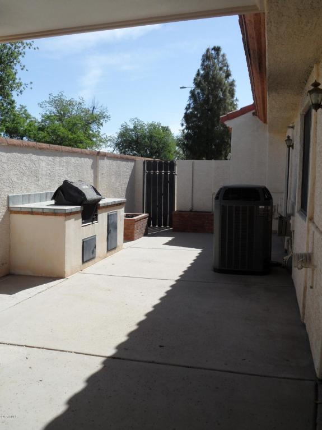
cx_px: 161
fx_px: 335
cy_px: 215
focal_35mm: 27
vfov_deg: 65.3
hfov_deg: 51.3
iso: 80
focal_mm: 4.9
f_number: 3.5
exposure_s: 1/750
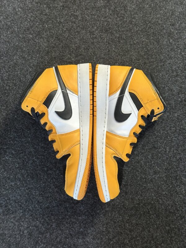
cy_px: 124
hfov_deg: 30.3
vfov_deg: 39.6
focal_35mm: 48
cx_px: 93
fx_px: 344
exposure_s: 1/50
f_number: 1.78
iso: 250
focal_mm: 6.86
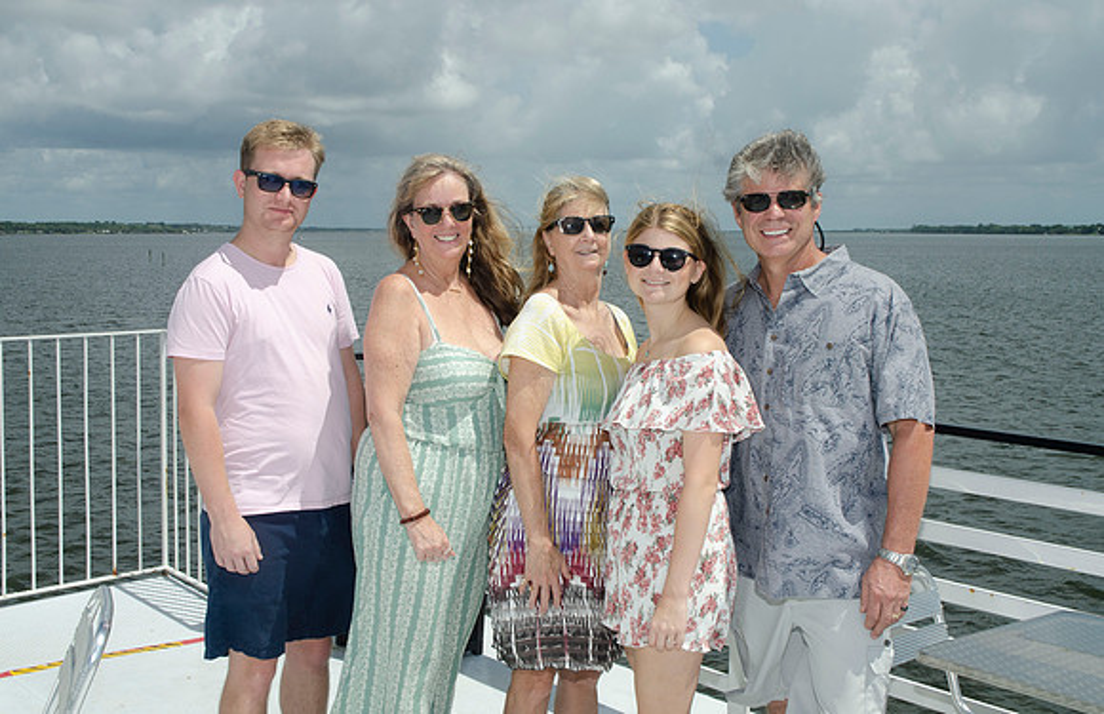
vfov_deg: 30.0
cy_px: 328
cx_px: 563
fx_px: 1332
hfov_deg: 45.0
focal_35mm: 44
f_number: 10
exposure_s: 1/250
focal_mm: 27
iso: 100
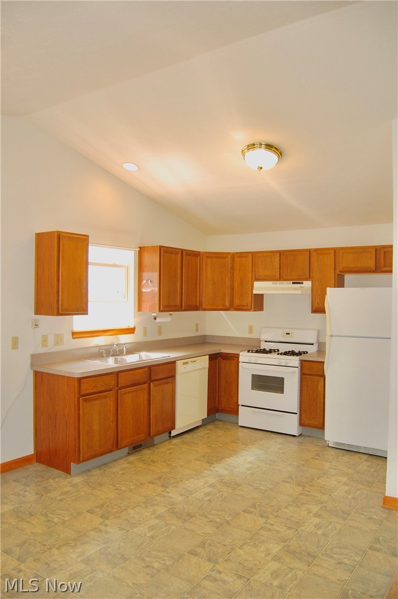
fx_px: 448
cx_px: 199
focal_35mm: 27
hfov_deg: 47.9
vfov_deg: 67.4
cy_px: 300
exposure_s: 1/100
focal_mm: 18
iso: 400
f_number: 3.5
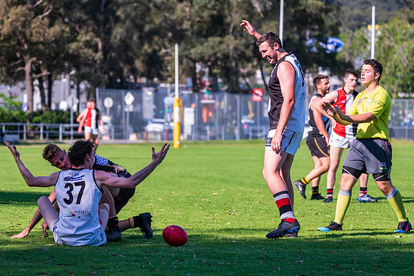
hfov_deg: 10.8
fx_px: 2185
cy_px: 138
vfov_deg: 7.2
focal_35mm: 190
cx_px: 207
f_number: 6.3
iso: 800
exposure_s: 1/2000
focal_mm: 190
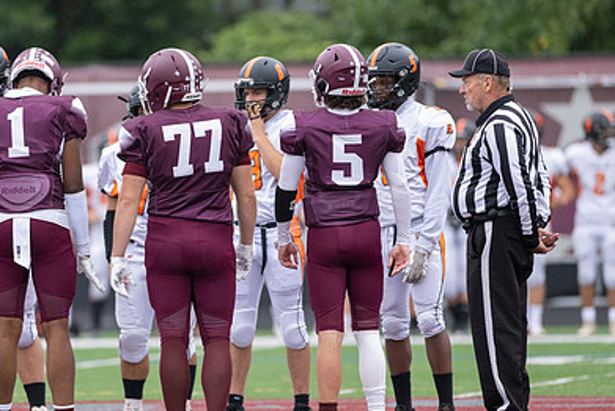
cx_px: 165
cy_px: 235
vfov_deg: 3.1
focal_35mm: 445
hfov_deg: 4.6
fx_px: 7604
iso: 1800
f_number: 2.8
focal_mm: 300
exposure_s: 1/1250
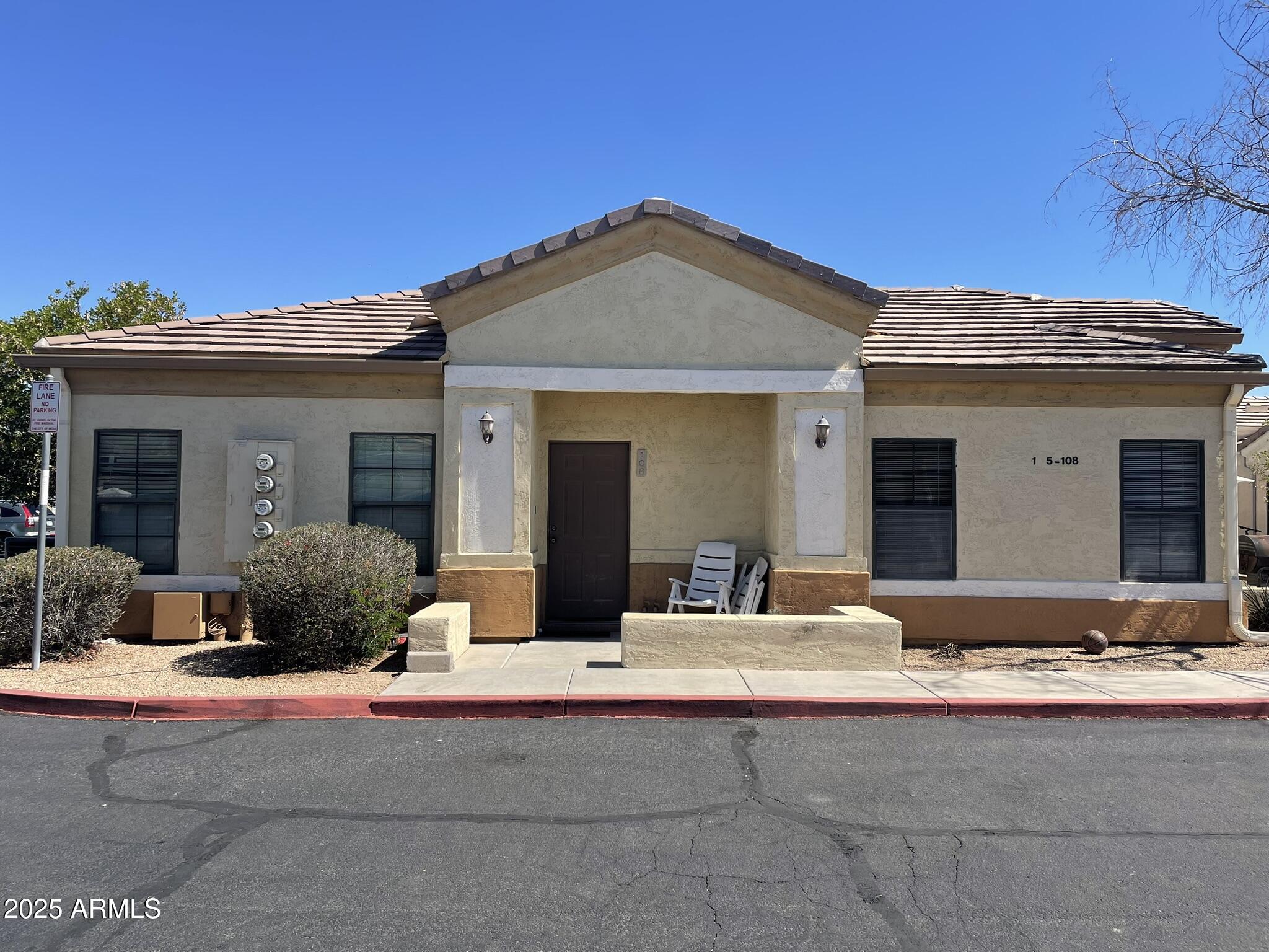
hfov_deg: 67.3
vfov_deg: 53.1
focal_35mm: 26
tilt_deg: +2.2
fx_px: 953
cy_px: 476
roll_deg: +0.5
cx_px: 634
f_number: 1.6
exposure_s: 1/2618
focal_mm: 4.2
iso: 32
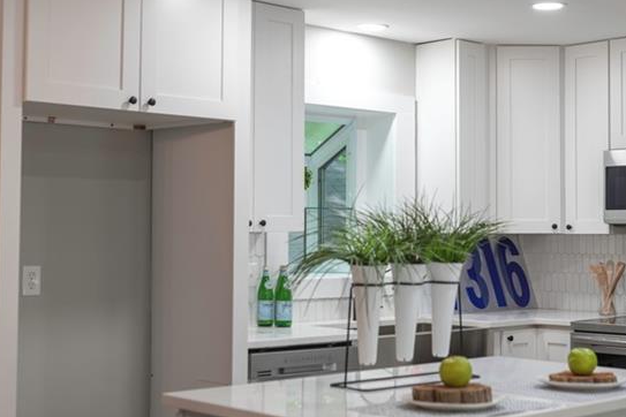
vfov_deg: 20.6
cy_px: 185
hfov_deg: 30.3
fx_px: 1148
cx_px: 413
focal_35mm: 66
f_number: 3.2
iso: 320
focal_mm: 35
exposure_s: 1/80
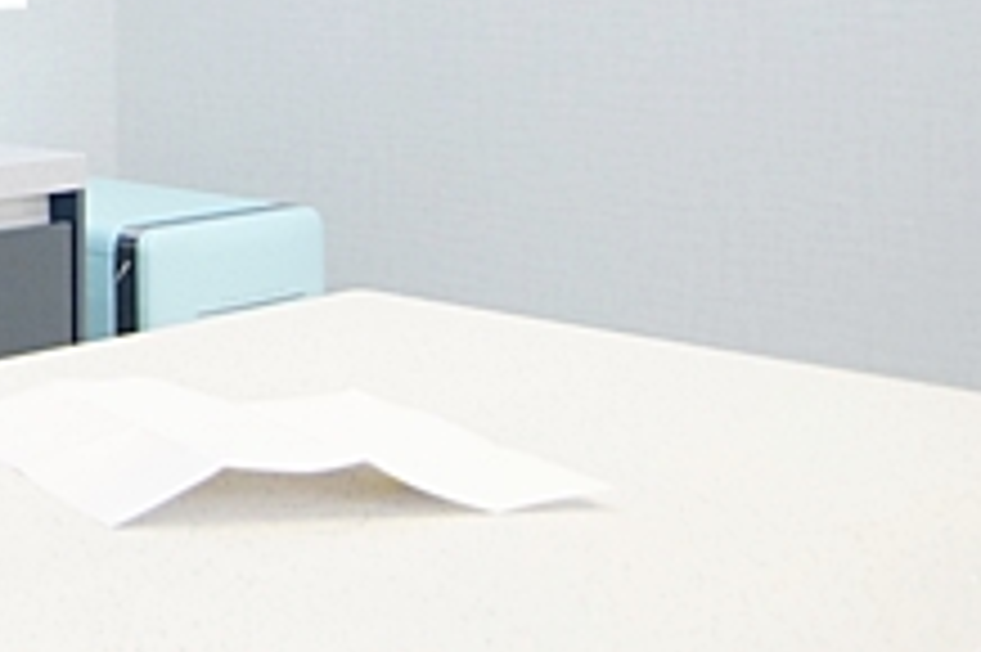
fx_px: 1498
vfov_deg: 22.7
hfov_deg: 25.8
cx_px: -531
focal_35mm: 55
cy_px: -117
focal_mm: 10
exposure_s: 1/125
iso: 800
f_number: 3.5
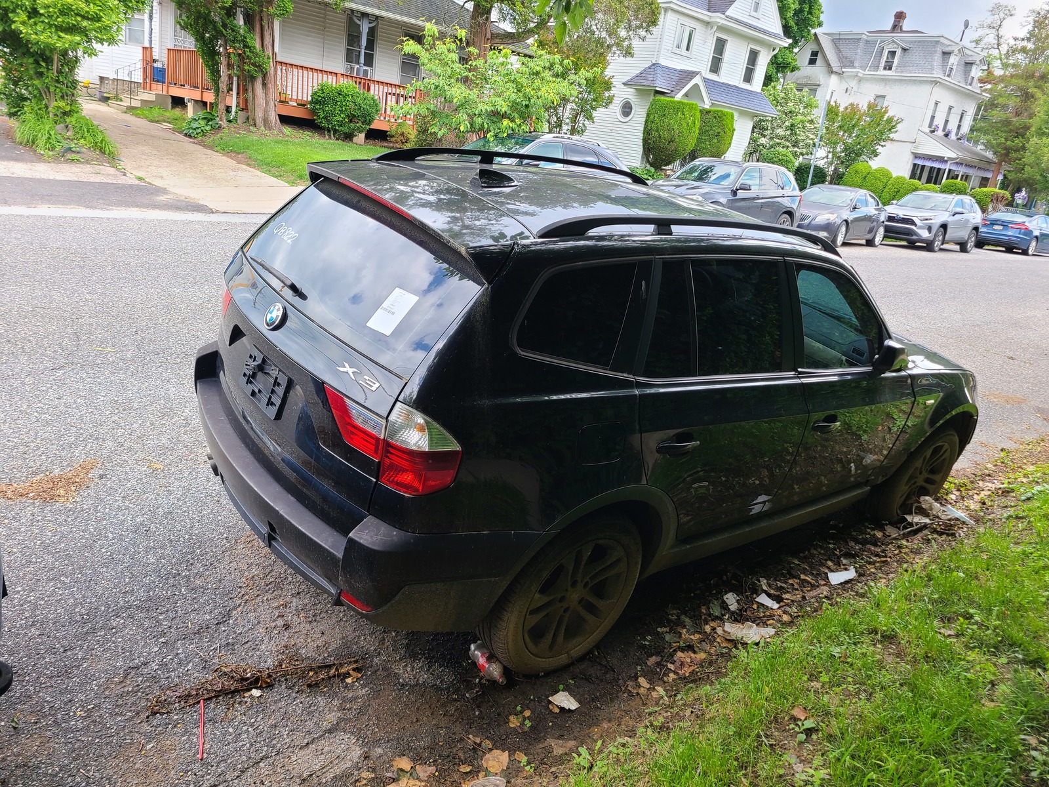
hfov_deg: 67.3
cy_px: 394
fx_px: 788
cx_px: 524
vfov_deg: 53.1
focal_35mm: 26
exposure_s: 1/229
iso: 40
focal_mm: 5.4
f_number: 1.8
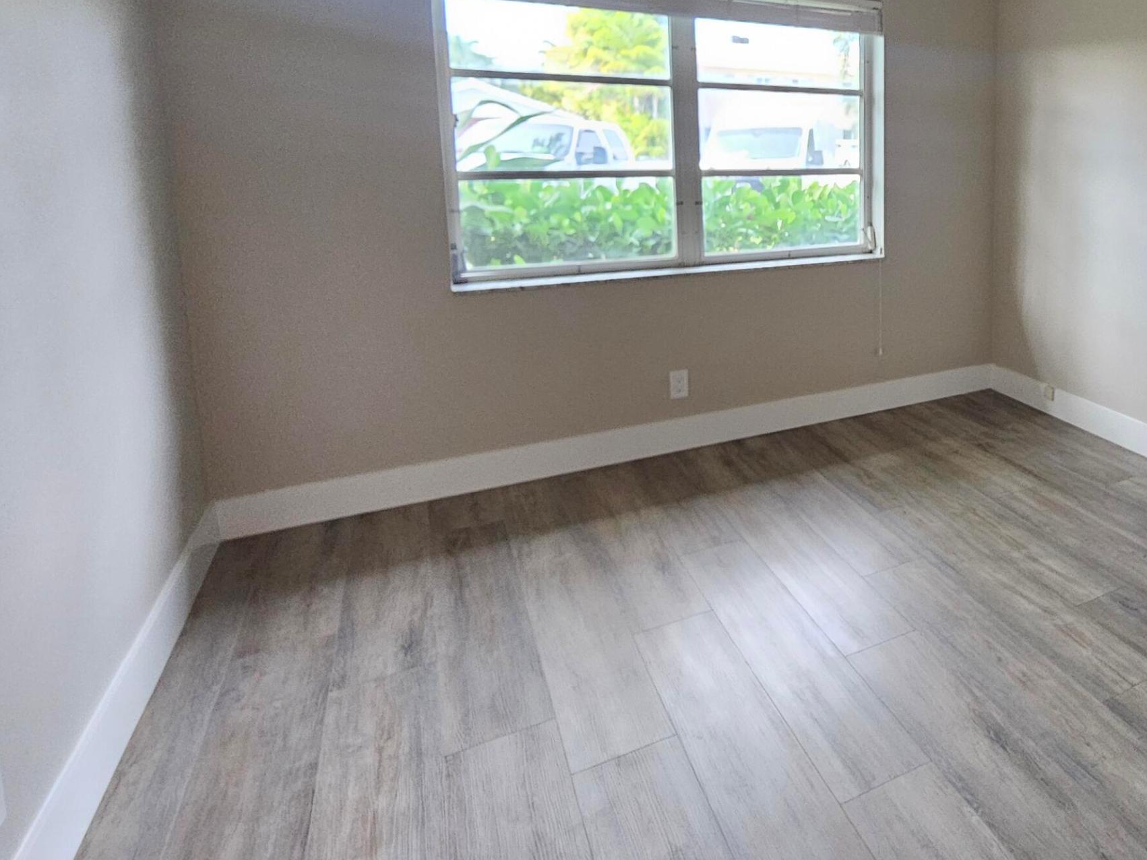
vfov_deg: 58.8
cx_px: 959
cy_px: 249
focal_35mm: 22
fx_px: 729
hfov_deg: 67.2
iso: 500
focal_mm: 2.2
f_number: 2.2
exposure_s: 1/30
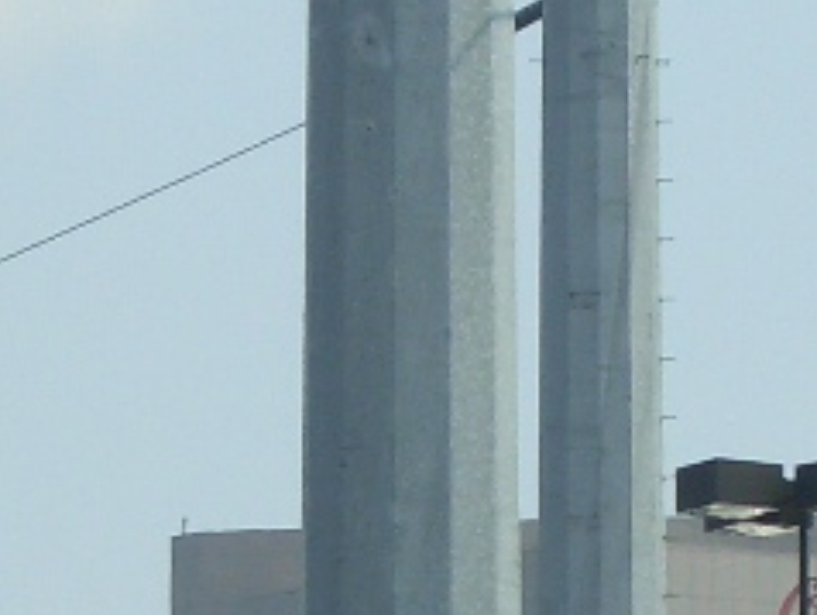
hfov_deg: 2.8
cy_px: 622
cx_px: 474
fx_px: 16751
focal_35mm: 709
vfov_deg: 2.1
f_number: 5.5
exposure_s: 1/500
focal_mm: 28.4
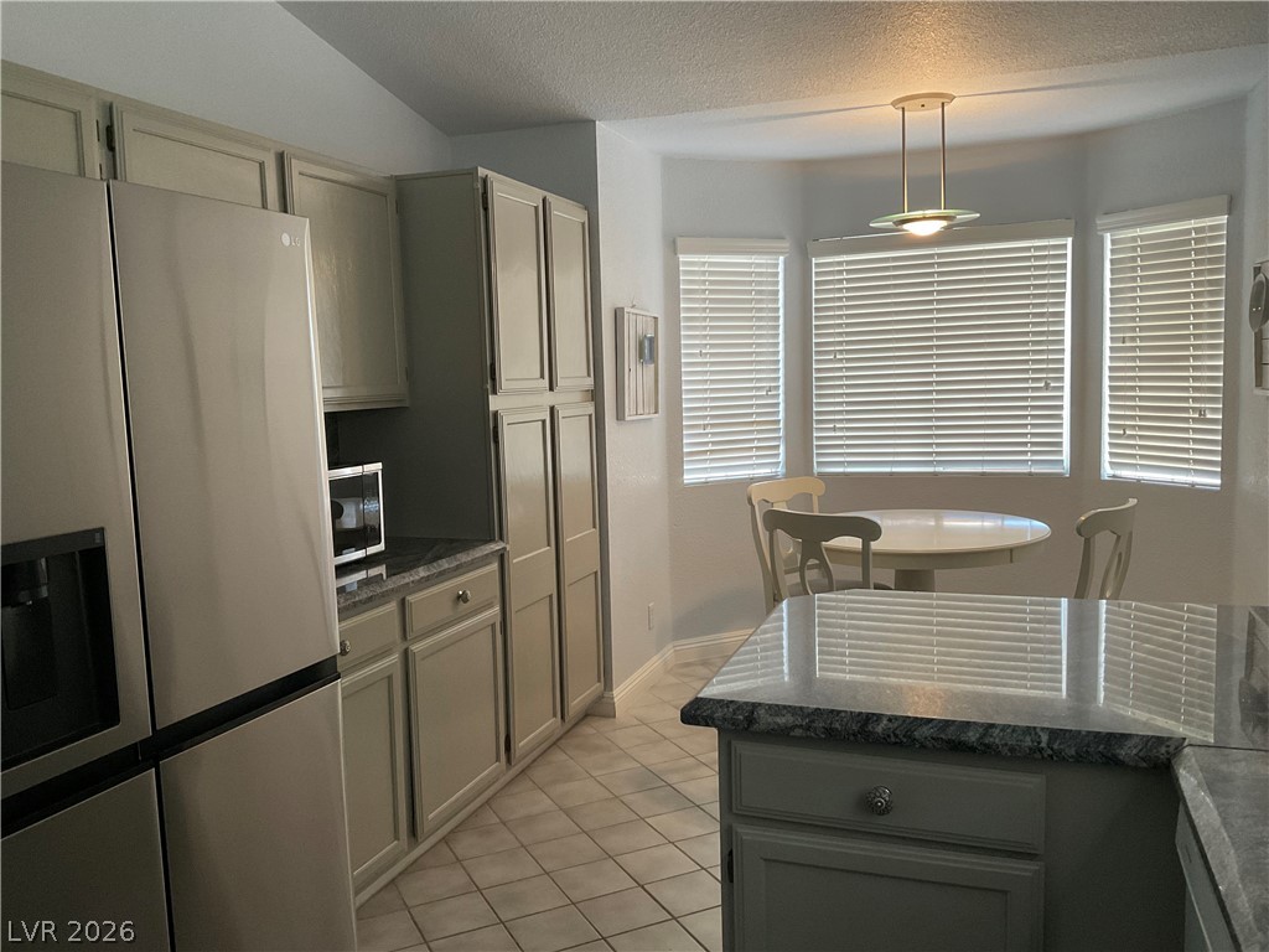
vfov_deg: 48.2
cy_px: 476
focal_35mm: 29
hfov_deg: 61.7
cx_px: 634
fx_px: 1063
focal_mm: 3
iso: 80
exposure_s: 1/60
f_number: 1.8
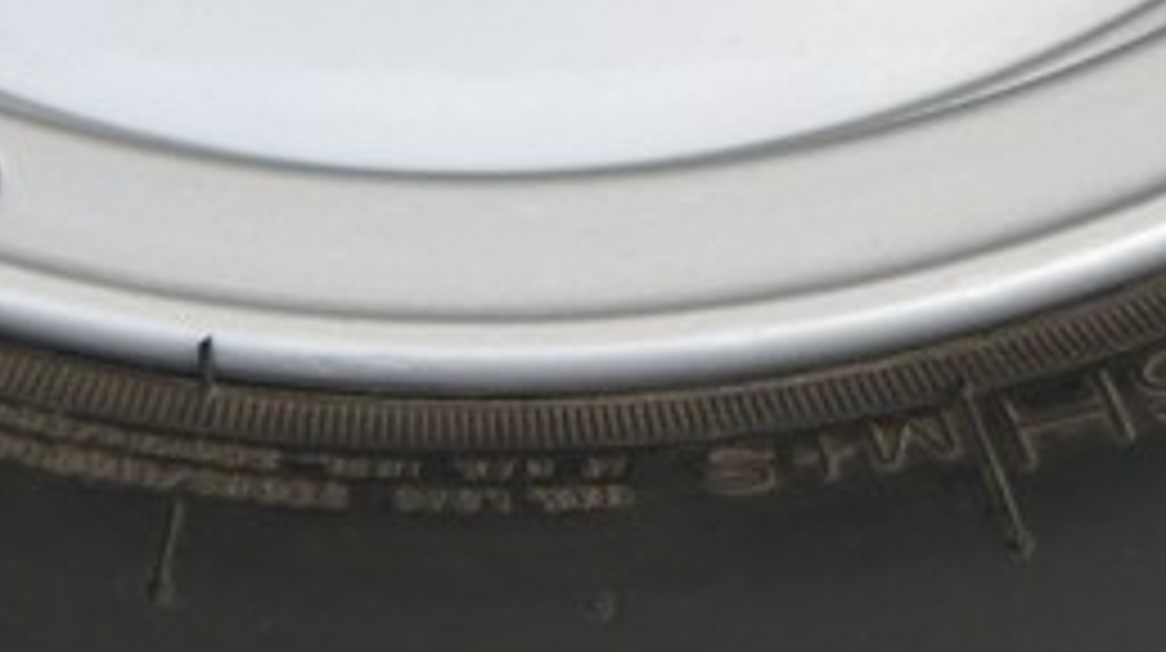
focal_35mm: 229
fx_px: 7072
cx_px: 603
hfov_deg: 9.4
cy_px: -908
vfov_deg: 5.1
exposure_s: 1/60
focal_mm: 17
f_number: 4
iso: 200
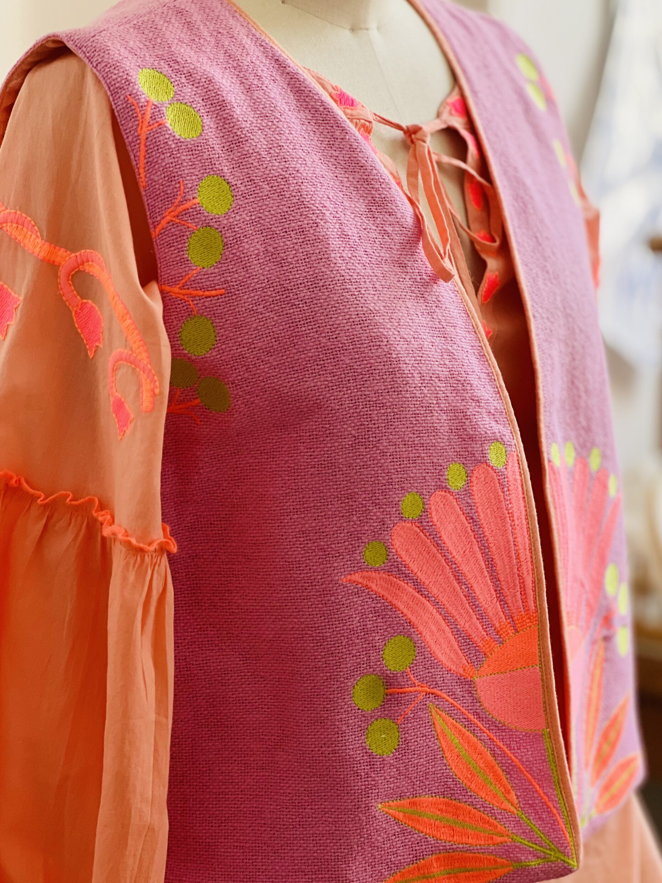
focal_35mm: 79
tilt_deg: -14.0
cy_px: 451
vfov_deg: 24.7
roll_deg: +0.2
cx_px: 338
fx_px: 2015
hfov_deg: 18.7
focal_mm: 9
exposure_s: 1/33
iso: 125
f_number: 2.8
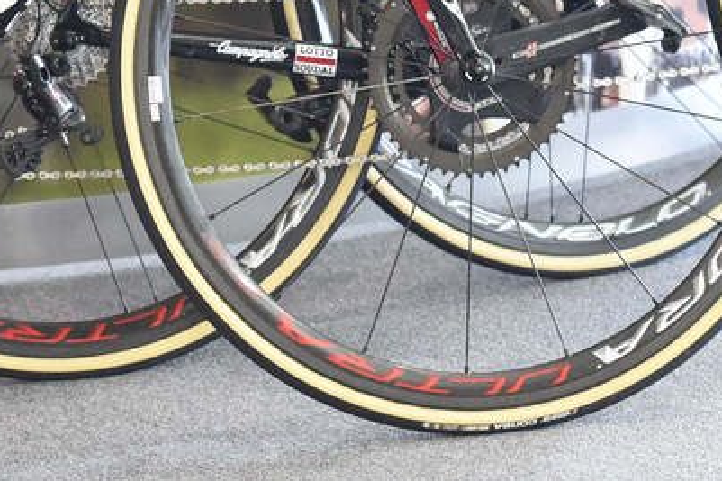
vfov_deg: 5.1
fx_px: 5372
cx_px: 99
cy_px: -39
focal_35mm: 268
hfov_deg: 7.7
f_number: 4.5
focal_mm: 105
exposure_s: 1/400
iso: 16000
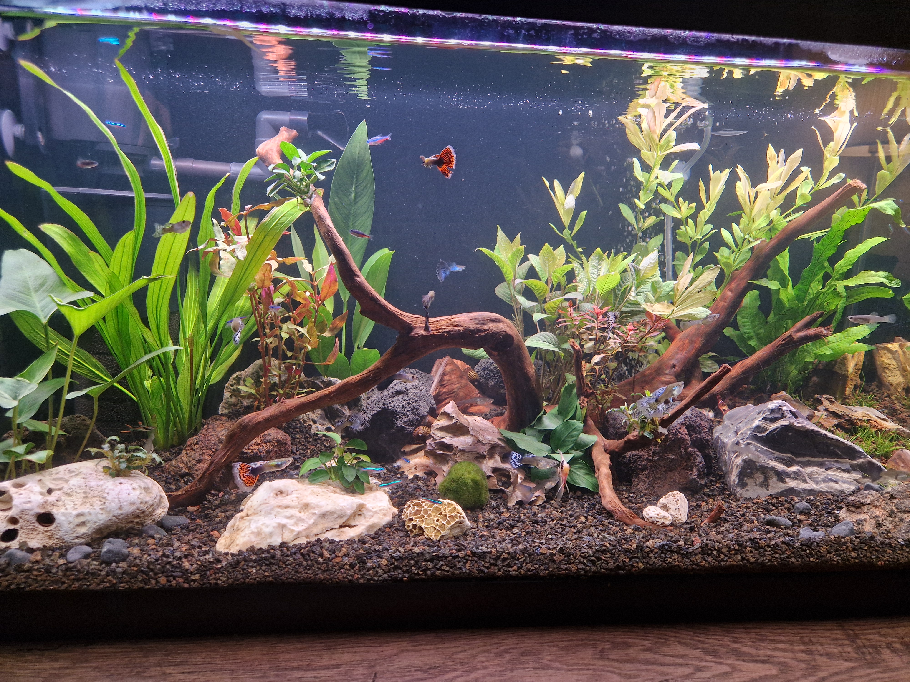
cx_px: 455
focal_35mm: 23
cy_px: 341
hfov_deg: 73.9
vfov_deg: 58.9
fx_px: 605
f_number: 1.8
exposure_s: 1/100
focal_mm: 5.4
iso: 200
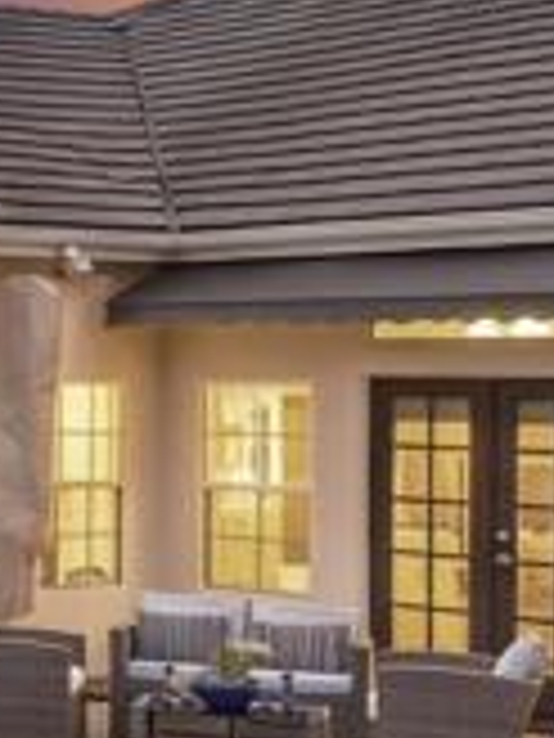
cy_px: 364
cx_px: -937
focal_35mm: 96
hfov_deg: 11.5
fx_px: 2049
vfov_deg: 20.4
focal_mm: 16
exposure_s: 1/200
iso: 500
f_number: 8
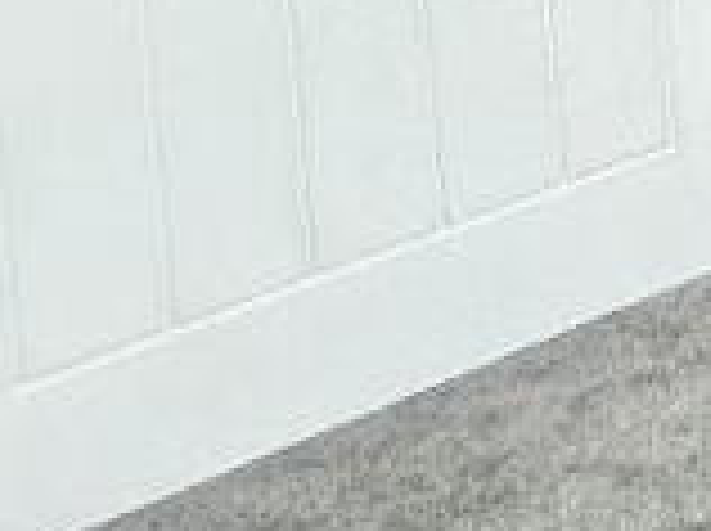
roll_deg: +2.7
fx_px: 1866
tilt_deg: -3.2
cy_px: -819
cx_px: 2196
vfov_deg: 12.2
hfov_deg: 11.1
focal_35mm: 91
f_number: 2.2
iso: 50
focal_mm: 2.22
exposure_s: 1/111
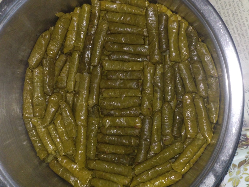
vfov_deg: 28.0
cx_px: 124
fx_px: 374
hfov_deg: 36.8
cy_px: 94
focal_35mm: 52
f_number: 2.6
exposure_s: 1/60
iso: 800
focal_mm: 5.99
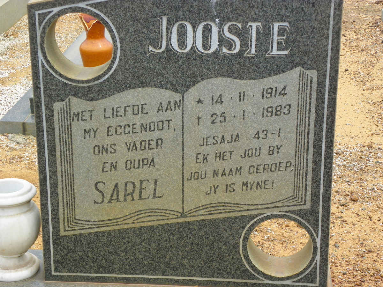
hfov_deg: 23.0
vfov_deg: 17.4
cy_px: 144
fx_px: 940
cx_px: 192
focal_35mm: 85
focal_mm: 15.1
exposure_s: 1/250
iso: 64
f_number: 4
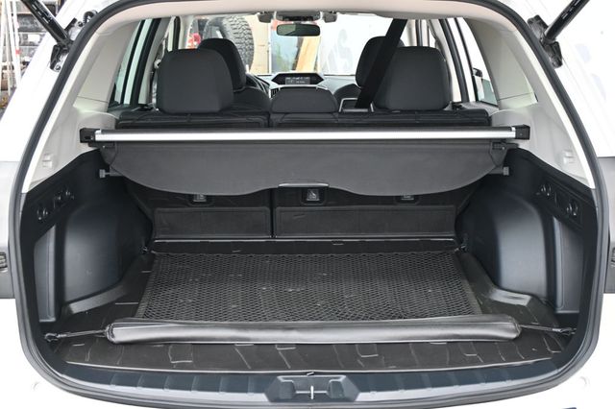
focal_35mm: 42
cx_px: 308
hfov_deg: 46.4
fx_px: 717
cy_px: 204
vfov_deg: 31.9
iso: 400
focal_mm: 28
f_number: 4.5
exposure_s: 1/200
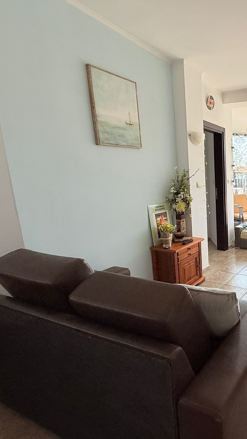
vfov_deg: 83.8
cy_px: 219
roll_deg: -0.9
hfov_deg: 43.2
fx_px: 244
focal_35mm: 21
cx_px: 264
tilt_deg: -10.1
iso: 64
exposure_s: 1/421
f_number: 2.2
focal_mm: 2.22
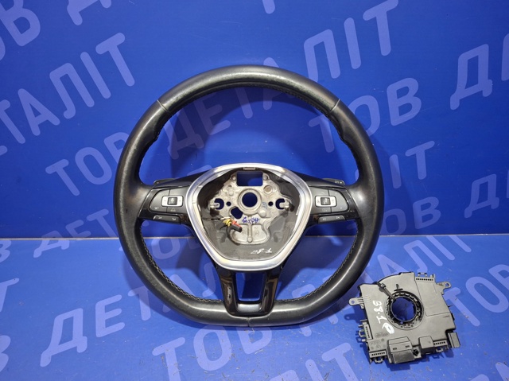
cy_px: 190
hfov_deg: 69.4
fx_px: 367
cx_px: 254
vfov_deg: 54.8
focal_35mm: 25
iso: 250
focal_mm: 4.69
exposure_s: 1/33
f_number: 1.8
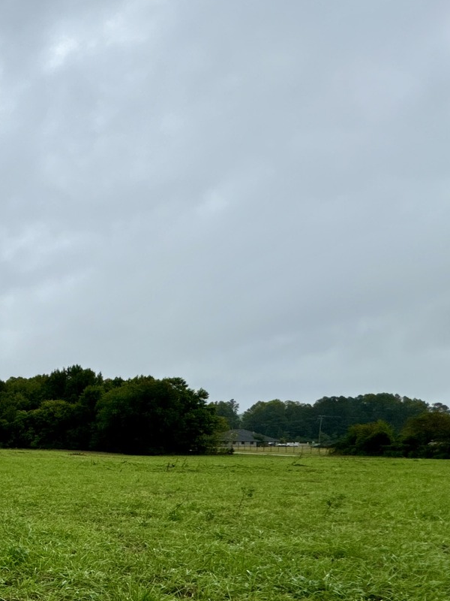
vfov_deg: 49.9
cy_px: 468
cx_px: -227
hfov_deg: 27.6
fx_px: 607
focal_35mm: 35
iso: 40
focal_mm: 2.22
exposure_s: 1/1709
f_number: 2.2
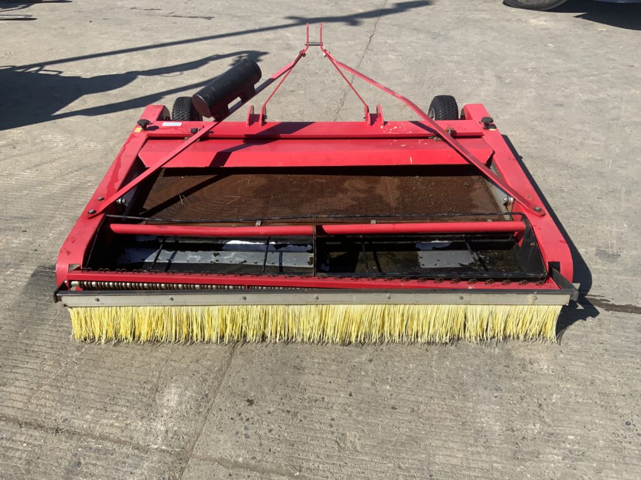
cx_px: 320
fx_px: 537
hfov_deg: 61.7
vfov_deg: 48.2
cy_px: 240
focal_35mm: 29
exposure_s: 1/2058
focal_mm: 3
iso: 16
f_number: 1.8
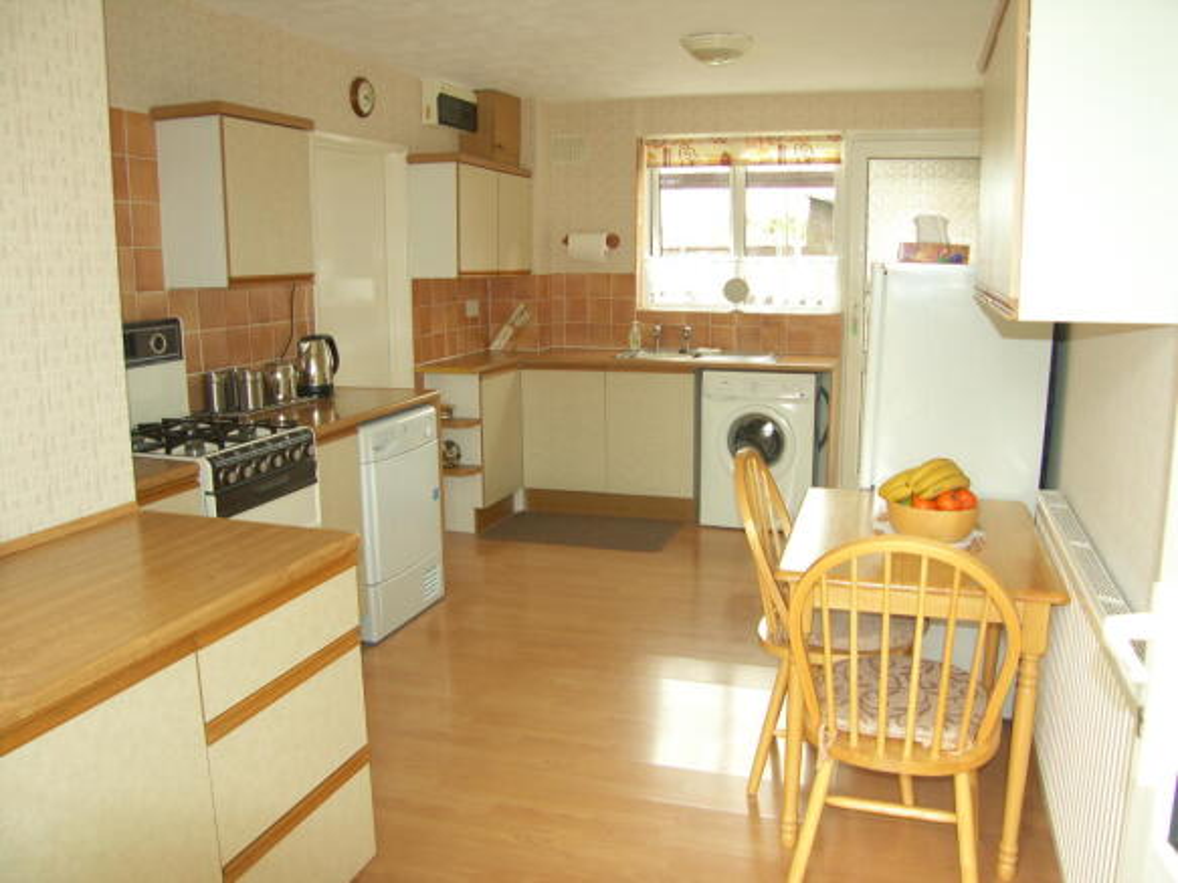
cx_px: 589
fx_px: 953
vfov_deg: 49.7
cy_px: 442
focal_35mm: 28
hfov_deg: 63.5
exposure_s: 1/40
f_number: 2.2
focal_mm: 7.4
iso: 50
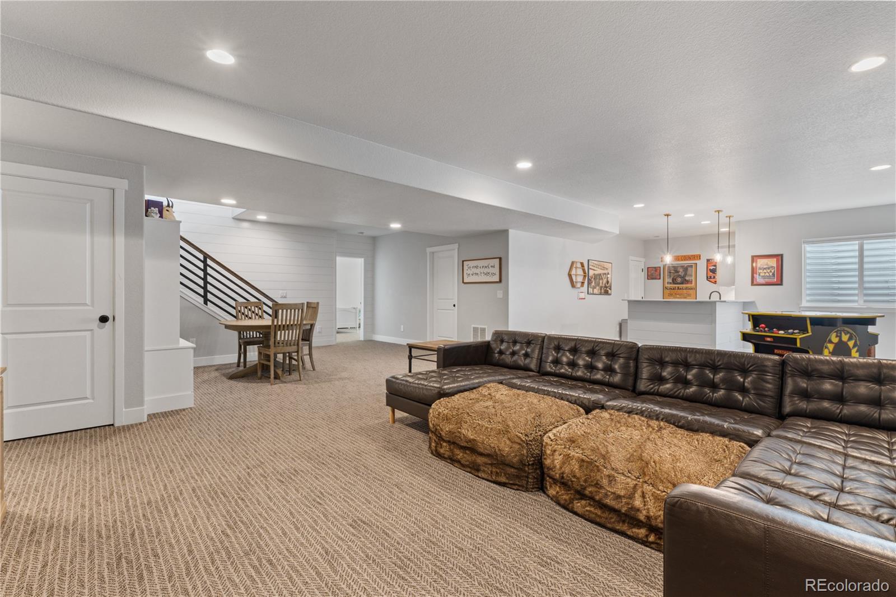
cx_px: 448
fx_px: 403
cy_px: 298
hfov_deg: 96.0
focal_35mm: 16
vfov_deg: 73.0
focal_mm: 10.8
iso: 250
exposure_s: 2.5
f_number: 8
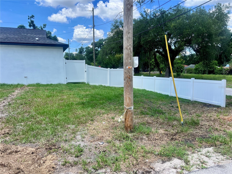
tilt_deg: -5.2
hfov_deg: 67.3
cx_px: 116
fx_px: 174
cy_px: 87
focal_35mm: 26
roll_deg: +0.5
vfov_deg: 53.1
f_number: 1.5
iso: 50
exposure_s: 1/1698
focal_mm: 5.7
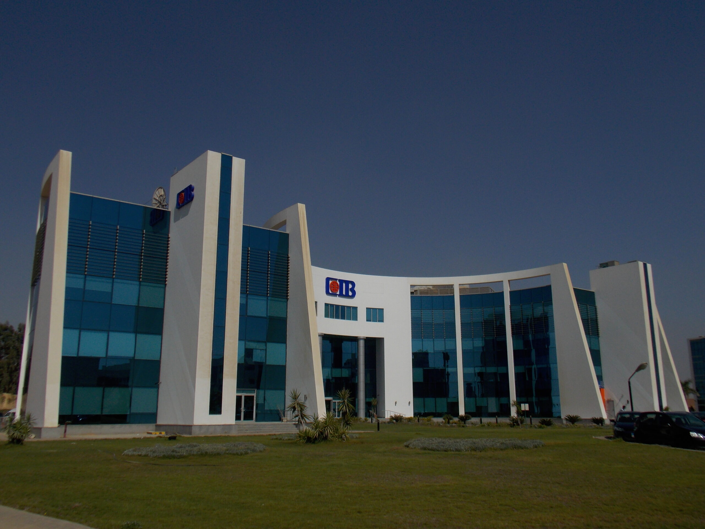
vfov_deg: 46.8
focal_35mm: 30
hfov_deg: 60.0
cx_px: 352
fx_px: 611
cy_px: 264
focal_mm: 5.3
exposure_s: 1/500
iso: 80
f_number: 10.6
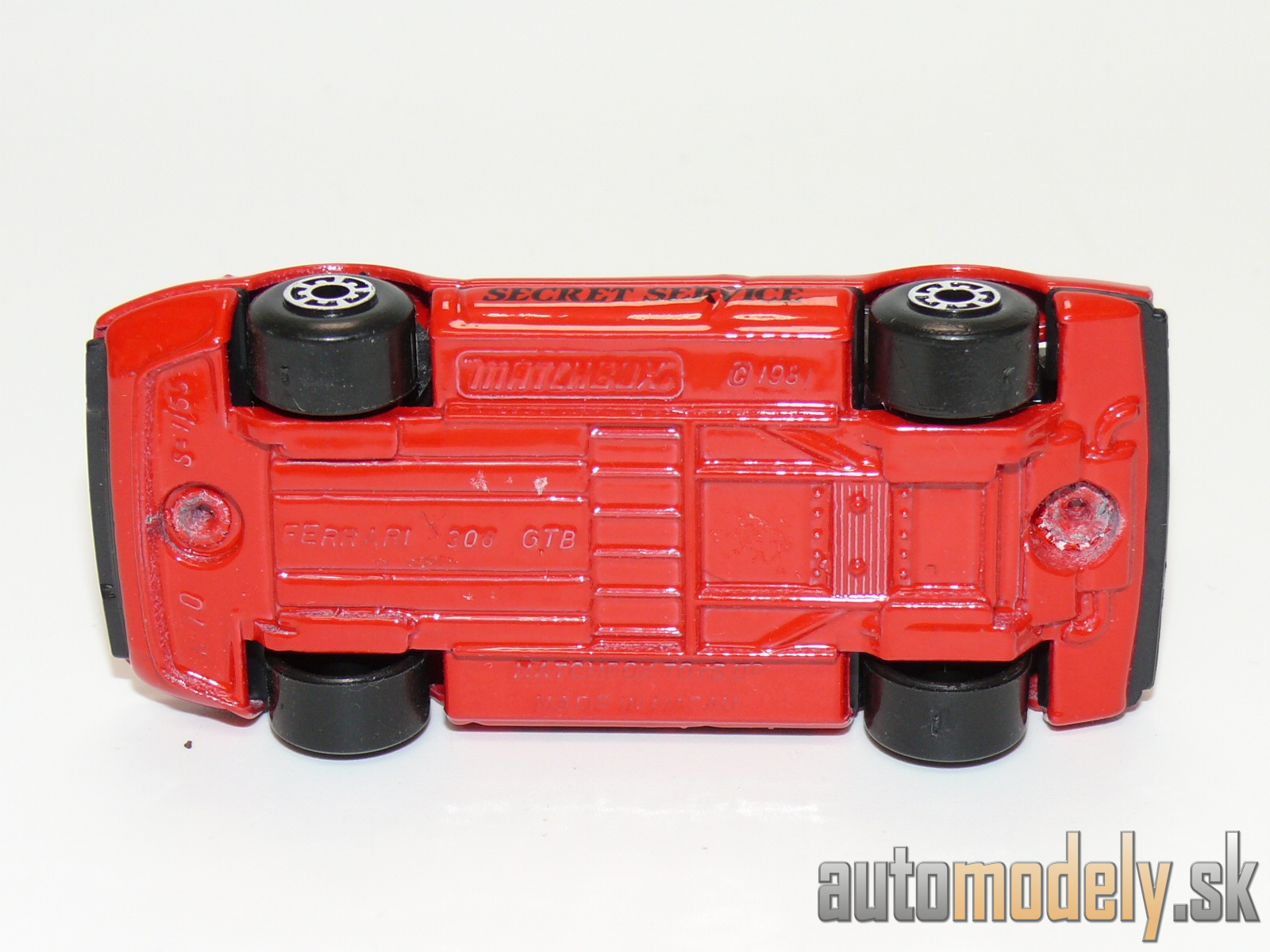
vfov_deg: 14.4
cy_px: 476
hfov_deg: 19.1
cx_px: 635
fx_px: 3779
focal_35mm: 103
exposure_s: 1/30
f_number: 4
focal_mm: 13.4
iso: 100
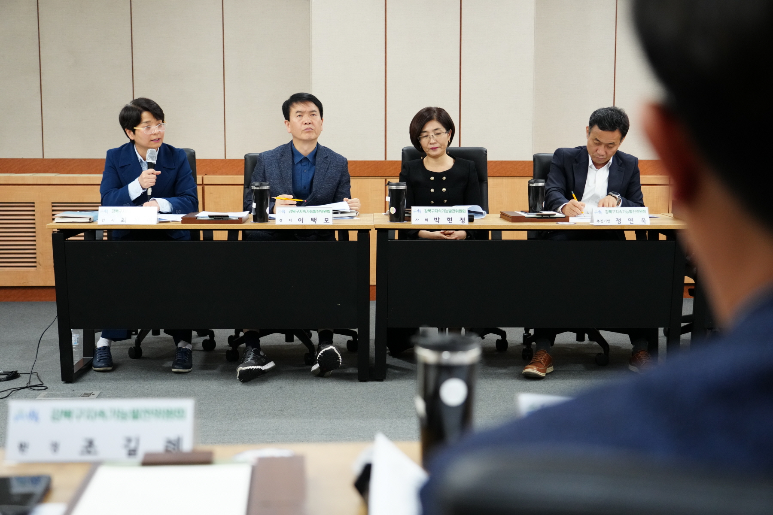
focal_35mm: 51
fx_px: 1095
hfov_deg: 38.9
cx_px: 386
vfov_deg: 26.5
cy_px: 258
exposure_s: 1/200
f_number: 4
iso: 3200
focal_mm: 51
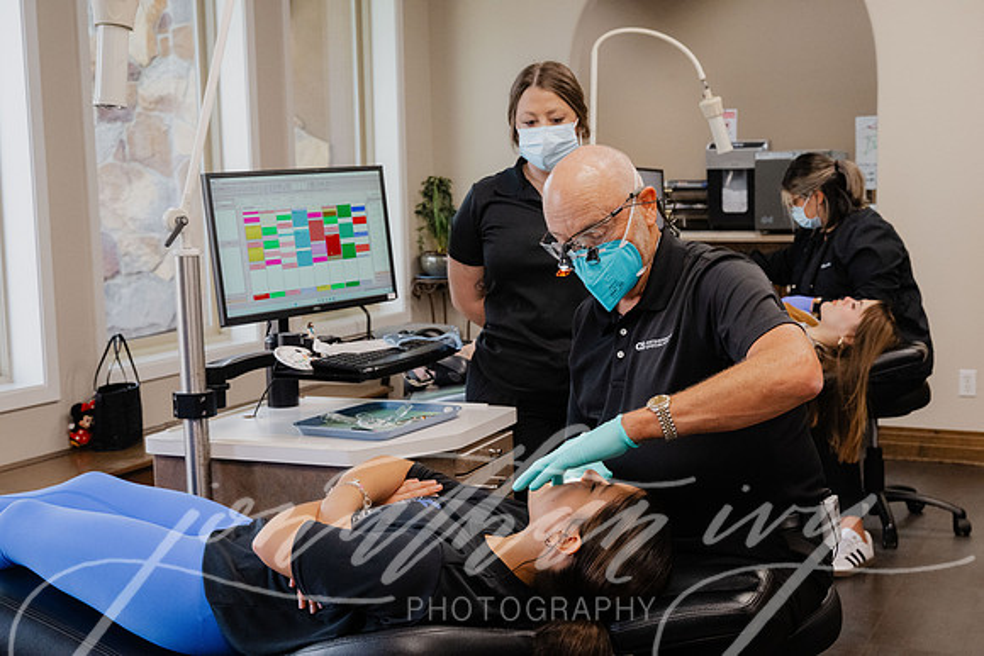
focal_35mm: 48
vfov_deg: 28.1
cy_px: 328
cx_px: 492
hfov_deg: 41.1
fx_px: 1312
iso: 5600
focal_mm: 48
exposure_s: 1/160
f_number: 8
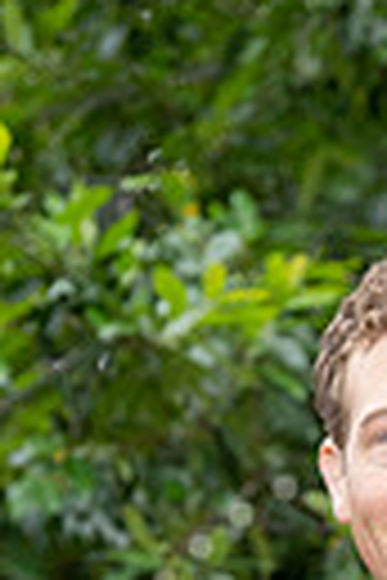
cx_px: 477
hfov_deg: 3.3
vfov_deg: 4.9
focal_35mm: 420
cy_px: 845
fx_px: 6772
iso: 640
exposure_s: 1/160
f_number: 5
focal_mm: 120
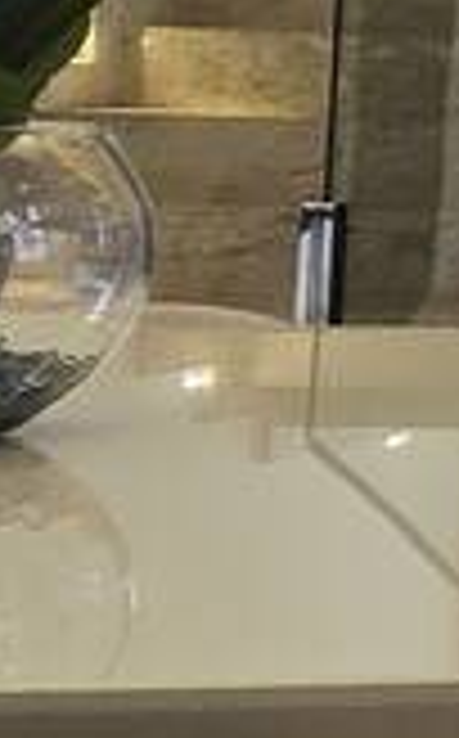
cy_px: 9
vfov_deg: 16.9
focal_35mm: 121
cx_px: 2506
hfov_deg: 5.8
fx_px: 2430
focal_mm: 2.2
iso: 80
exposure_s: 1/120
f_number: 2.2
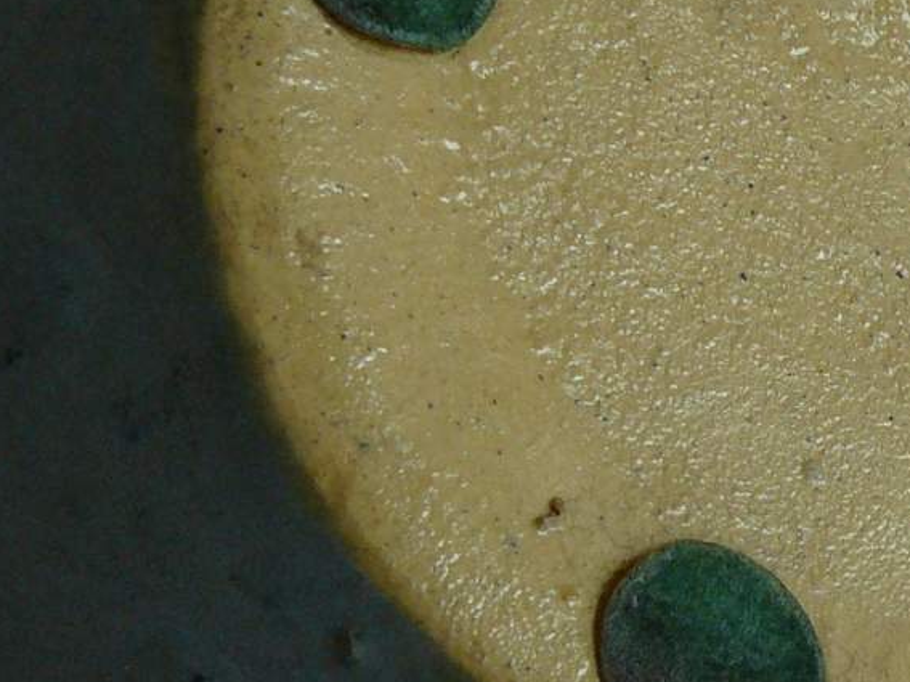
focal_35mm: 130
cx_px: 1037
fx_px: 3417
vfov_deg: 11.4
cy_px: 246
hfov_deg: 14.8
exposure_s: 1/125
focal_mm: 6
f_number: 3.6
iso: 100
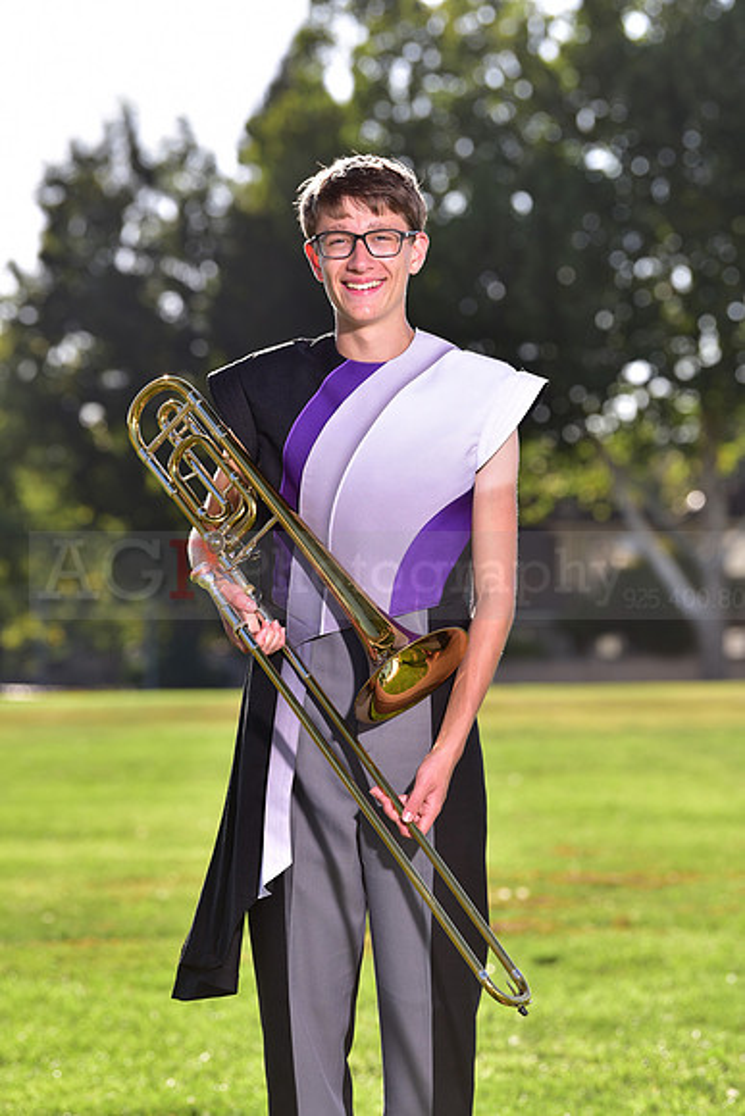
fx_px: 4343
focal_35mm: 140
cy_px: 558
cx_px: 372
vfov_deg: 14.7
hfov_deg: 9.8
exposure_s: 1/250
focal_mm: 140
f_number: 5
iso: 80
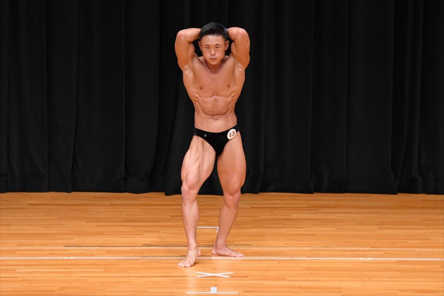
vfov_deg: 4.8
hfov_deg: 7.2
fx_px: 3513
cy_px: 148
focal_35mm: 285
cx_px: 222
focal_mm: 190
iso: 4000
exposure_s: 1/400
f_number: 5.6
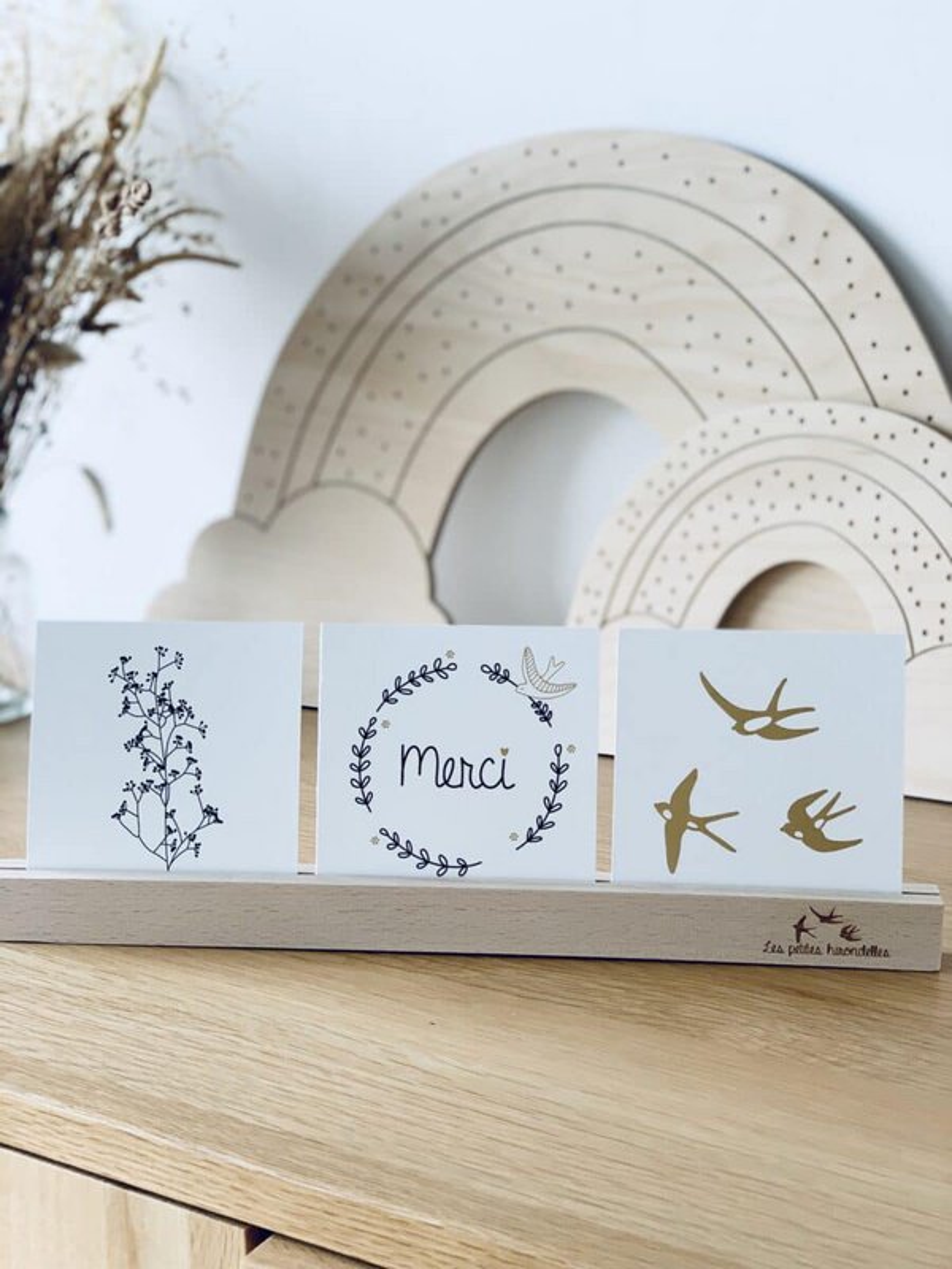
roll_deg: +0.4
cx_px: 476
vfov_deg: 36.8
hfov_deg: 28.0
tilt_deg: -12.3
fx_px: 1907
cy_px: 634
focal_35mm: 52
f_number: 2.4
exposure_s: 1/88
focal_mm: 6
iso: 125
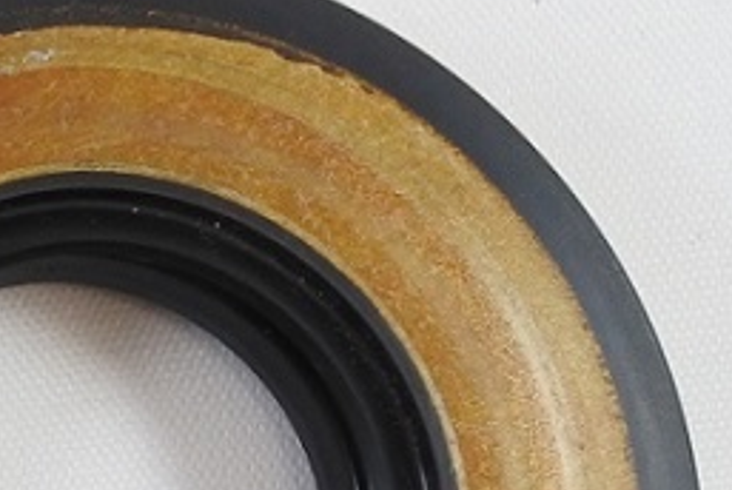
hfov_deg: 8.6
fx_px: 4275
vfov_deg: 6.5
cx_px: -1202
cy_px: -141
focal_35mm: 210
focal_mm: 13.1
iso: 450
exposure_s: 1/125
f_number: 4
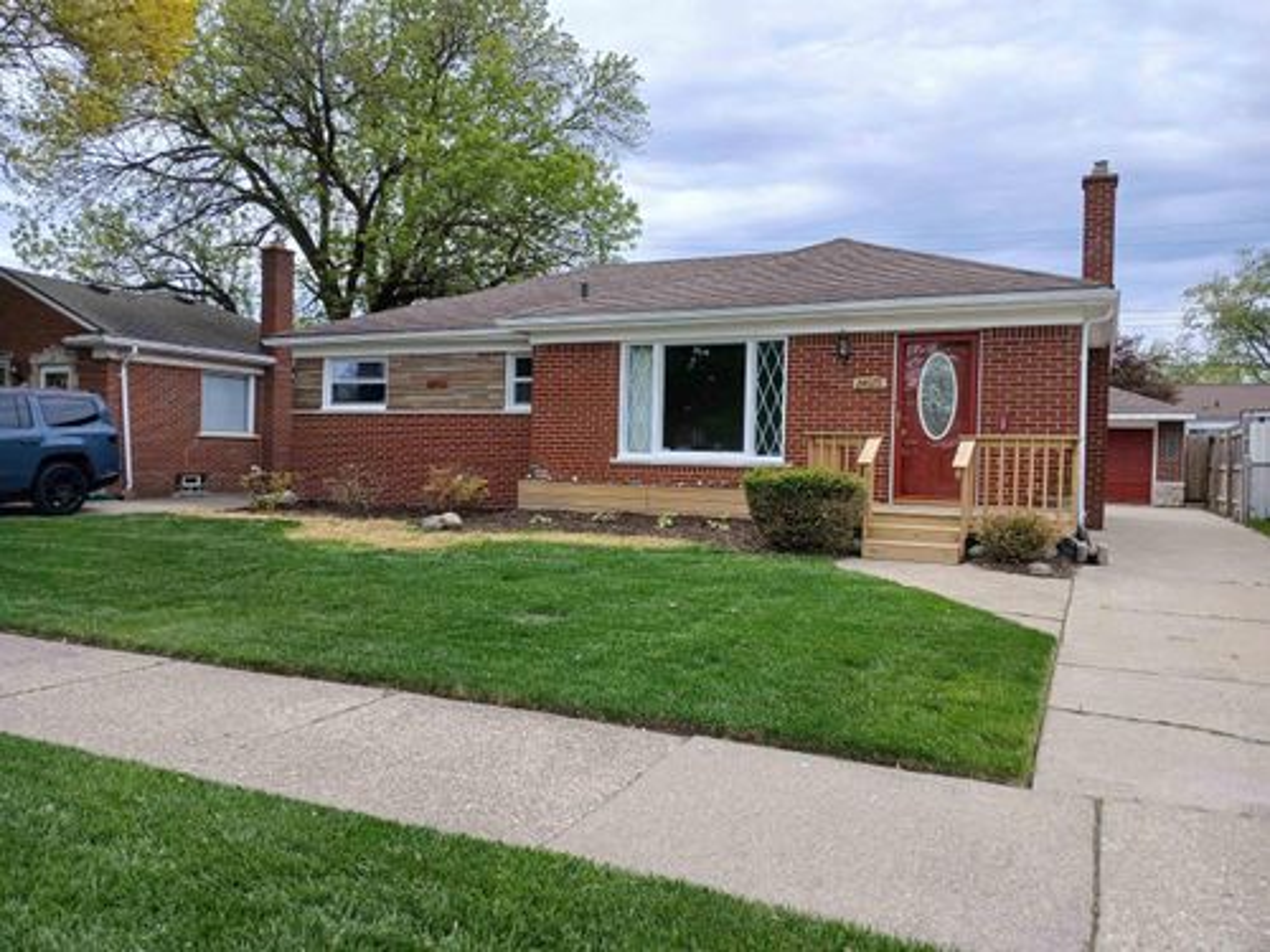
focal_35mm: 26
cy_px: 476
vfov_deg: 53.1
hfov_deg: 67.3
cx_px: 635
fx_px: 954
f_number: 1.8
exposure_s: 1/470
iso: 20
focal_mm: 3.98
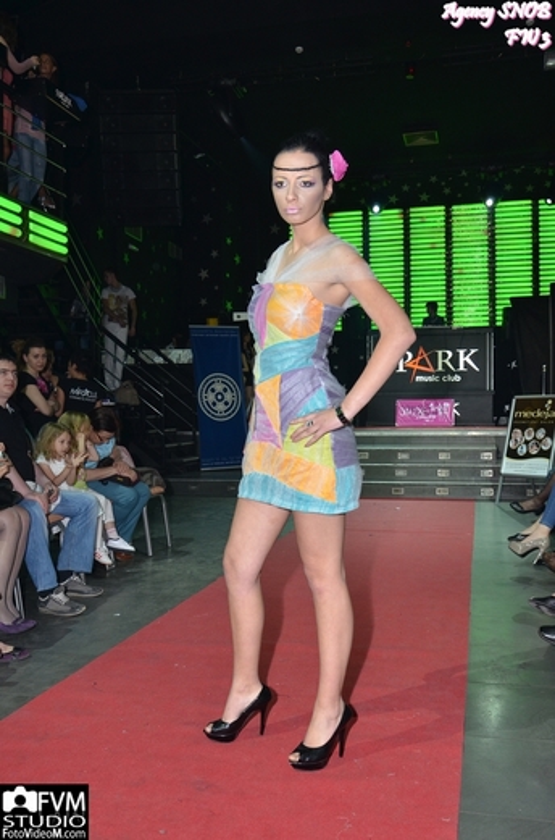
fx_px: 767
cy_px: 420
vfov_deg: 57.3
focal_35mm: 33
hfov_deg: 39.8
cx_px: 278
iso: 640
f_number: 6.3
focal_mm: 22
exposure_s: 1/60
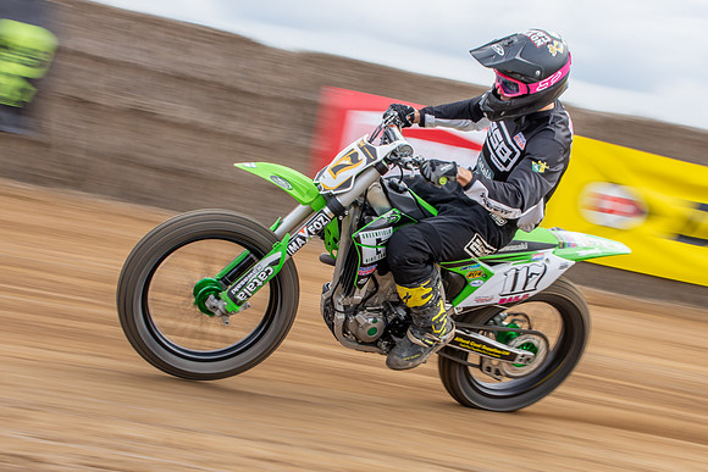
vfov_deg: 13.9
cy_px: 248
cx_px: 407
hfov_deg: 20.7
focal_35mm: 98
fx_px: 1933
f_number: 13
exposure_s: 1/100
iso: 200
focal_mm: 50
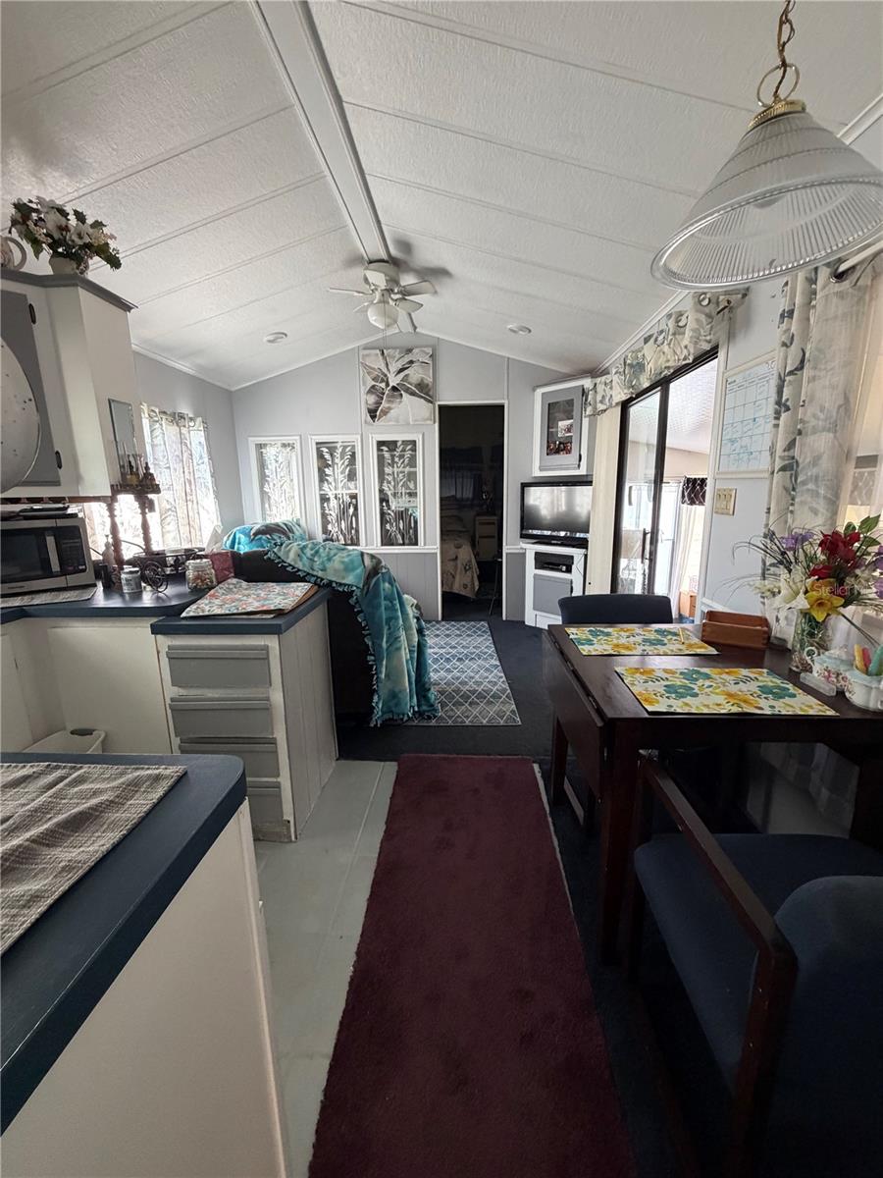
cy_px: 589
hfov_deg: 85.7
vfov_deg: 102.1
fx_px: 476
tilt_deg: -10.8
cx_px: 442
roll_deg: +1.0
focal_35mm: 14
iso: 320
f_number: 2.2
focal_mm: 2.22
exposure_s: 1/60
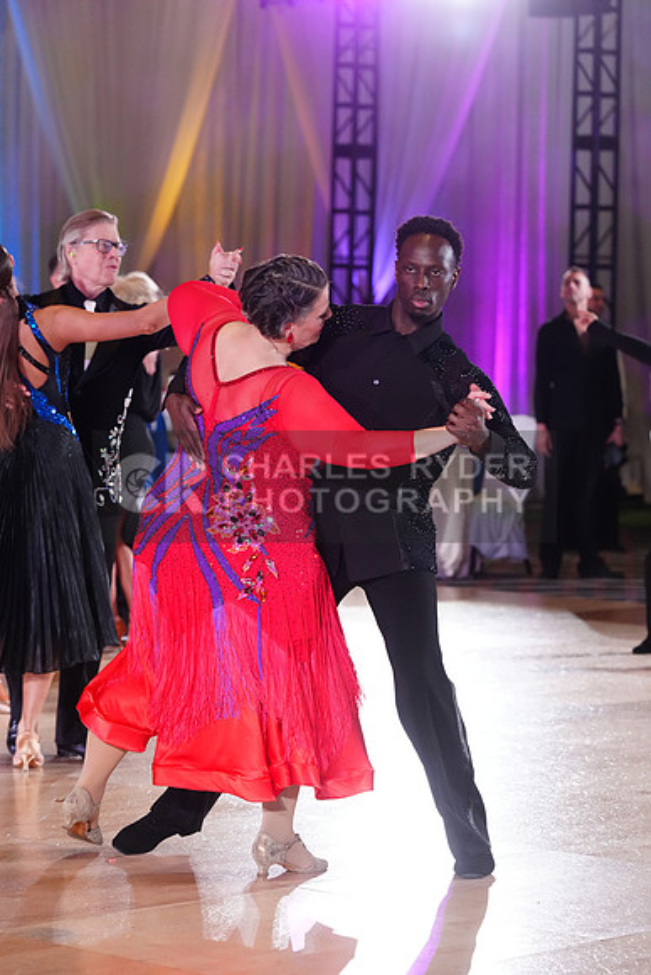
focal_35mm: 115
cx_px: 326
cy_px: 488
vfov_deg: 17.8
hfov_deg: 11.9
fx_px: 3117
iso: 3200
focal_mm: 115
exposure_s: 1/400
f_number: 4
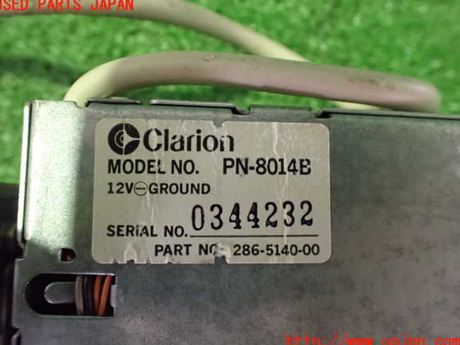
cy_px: 174
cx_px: 227
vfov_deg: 45.4
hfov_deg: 58.4
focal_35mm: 31
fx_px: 412
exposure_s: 1/30
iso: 1250
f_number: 2.3
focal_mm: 5.4
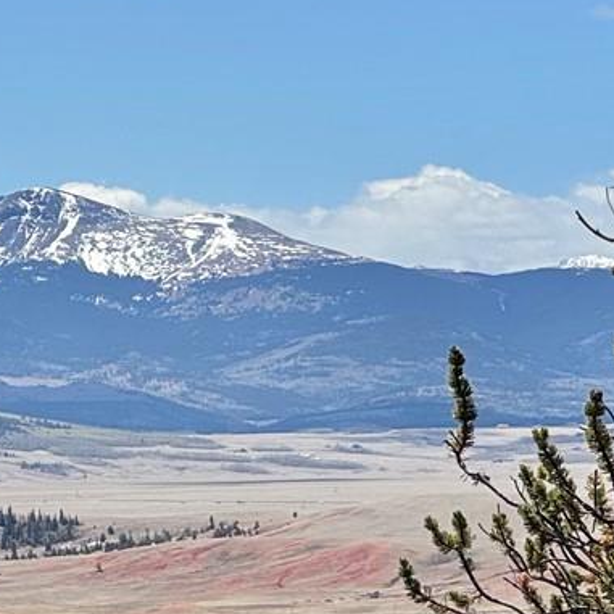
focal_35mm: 286
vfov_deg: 6.1
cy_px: 332
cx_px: -102
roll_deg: +0.1
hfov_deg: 6.1
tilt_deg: +0.2
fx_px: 5739
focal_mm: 9
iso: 25
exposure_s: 1/1845
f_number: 2.8
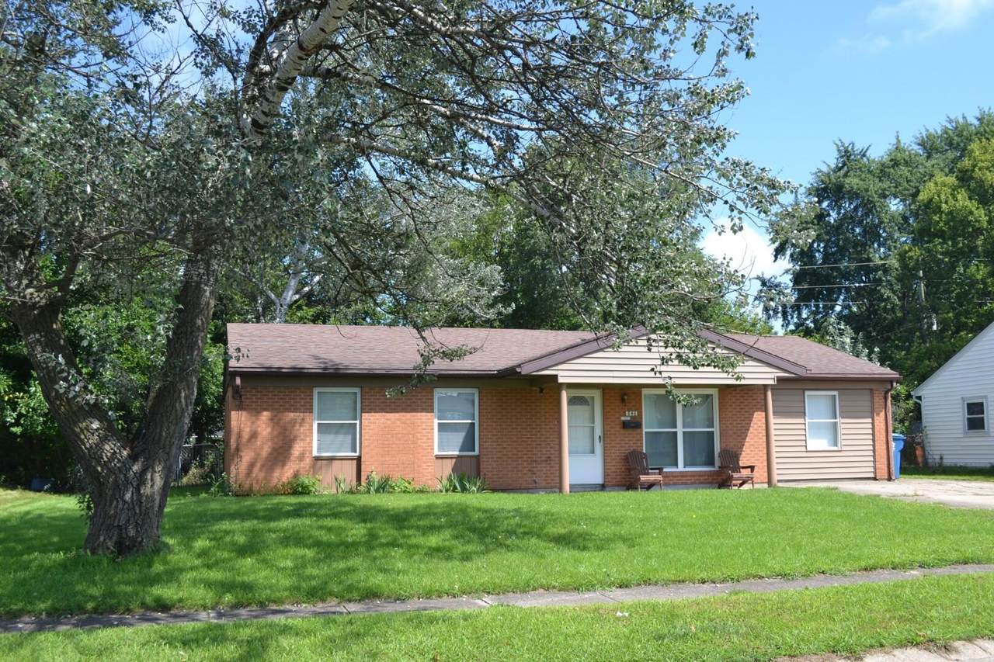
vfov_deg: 36.9
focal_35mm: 36
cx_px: 497
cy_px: 331
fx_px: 994
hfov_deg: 53.1
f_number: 7.1
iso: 100
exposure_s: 1/200
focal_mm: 24
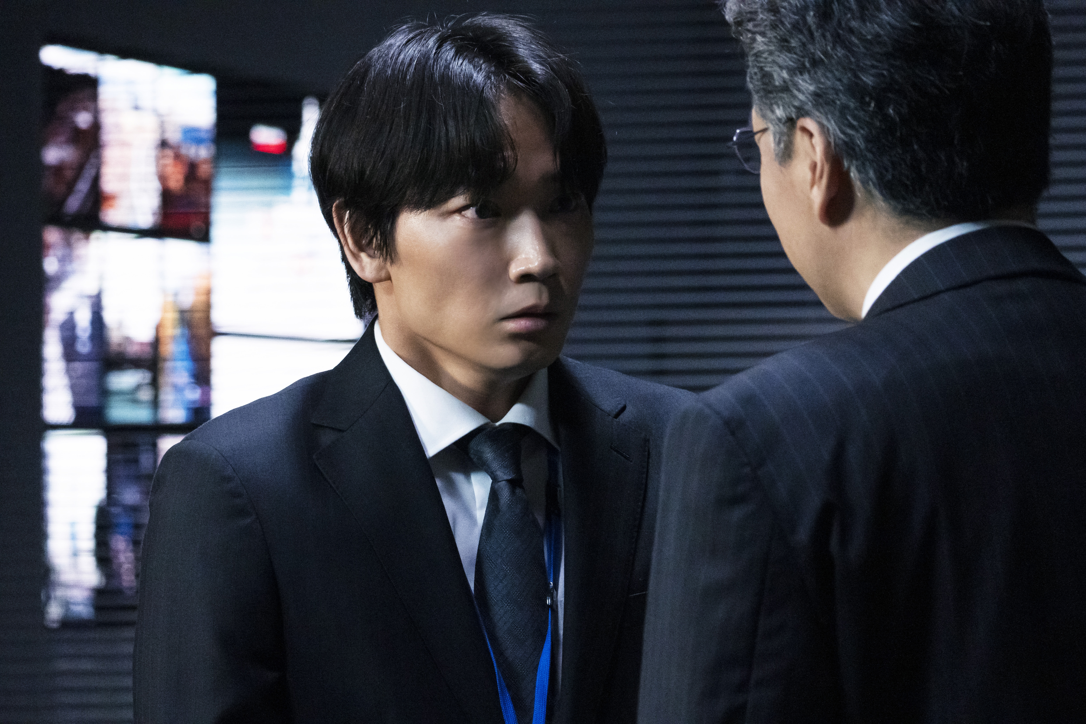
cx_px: 543
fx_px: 6093
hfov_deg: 10.2
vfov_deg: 6.8
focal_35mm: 202
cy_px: 362
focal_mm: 135
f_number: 6.3
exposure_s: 1/80
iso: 8000
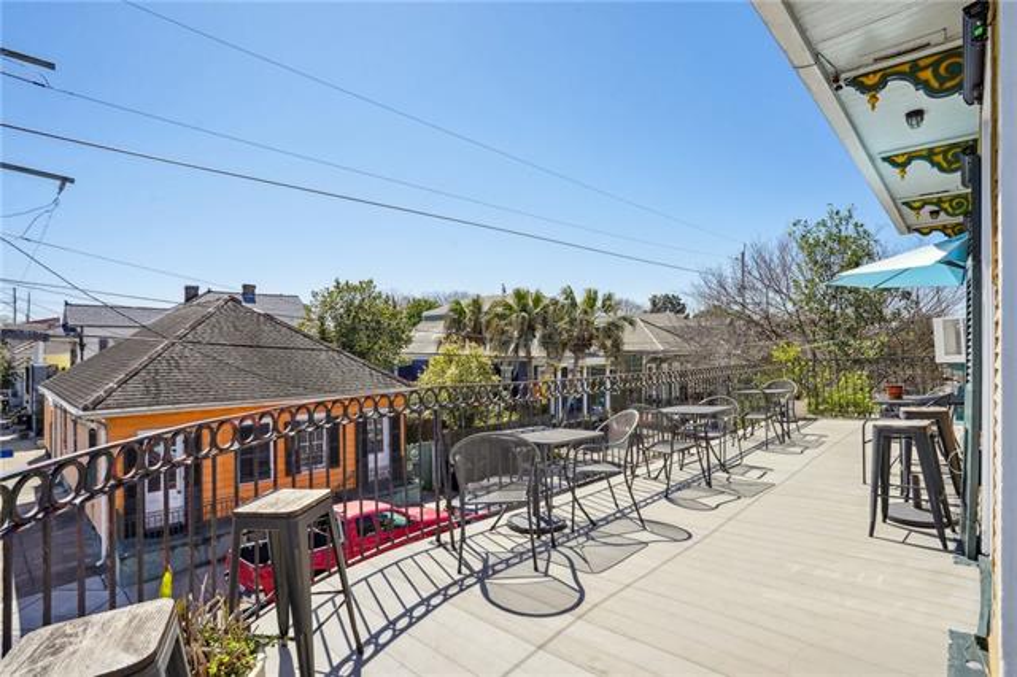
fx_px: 480
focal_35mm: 17
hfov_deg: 93.3
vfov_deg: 70.4
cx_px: 508
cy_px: 338
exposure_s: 1/1000
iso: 800
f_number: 11
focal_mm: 17
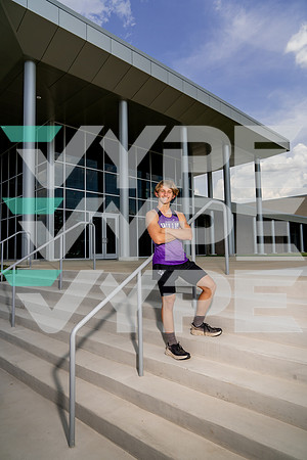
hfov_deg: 53.1
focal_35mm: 24
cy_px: 230
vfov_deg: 73.7
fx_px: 307
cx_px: 154
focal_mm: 24
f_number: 5.6
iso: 125
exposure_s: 1/1600
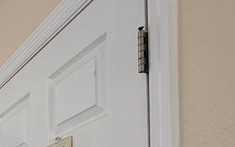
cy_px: 240
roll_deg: +1.1
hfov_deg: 27.5
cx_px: -111
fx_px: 339
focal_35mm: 53
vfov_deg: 19.9
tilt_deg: +0.2
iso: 64
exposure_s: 1/106
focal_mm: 2.22
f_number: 2.2
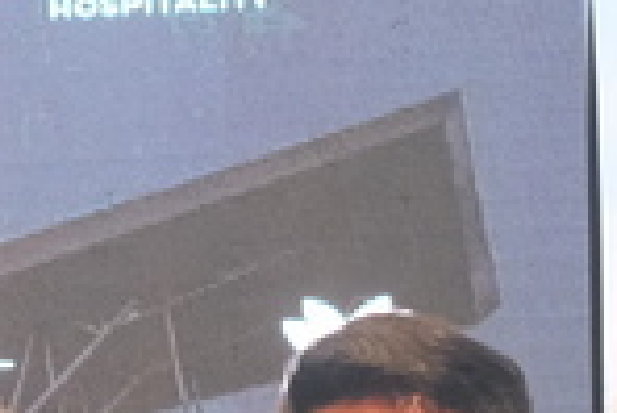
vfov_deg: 4.8
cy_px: 909
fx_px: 4786
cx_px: -575
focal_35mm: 279
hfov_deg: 7.1
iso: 2500
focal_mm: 35
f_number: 2.8
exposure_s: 1/52
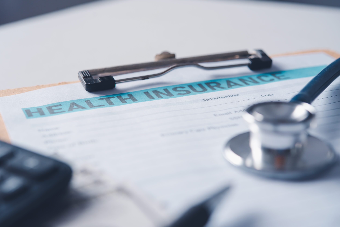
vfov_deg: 22.3
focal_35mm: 61
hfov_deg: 32.9
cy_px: 114
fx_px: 576
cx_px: 172
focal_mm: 60
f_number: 5.6
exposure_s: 1/60
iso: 200
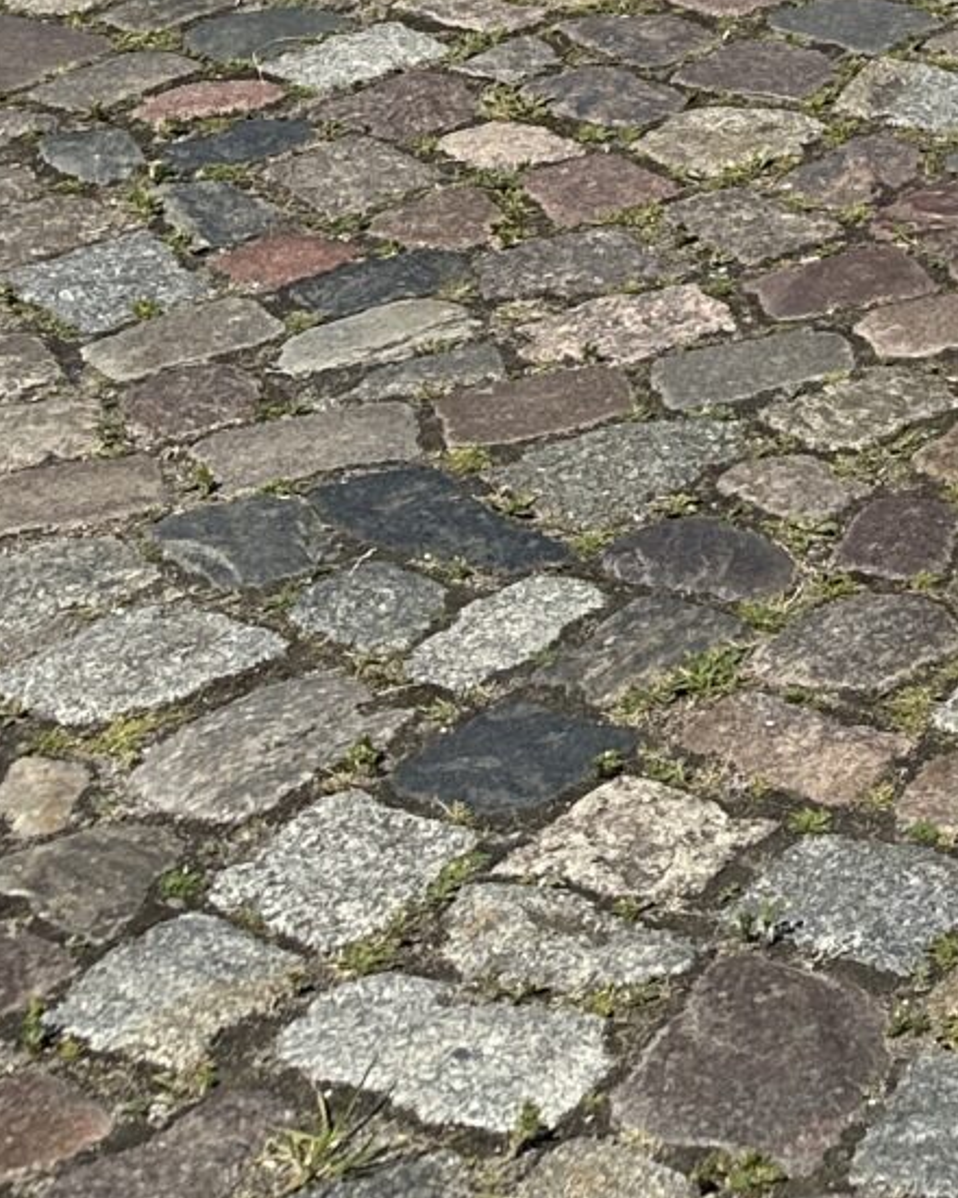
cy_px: -1065
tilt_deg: -3.5
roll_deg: -1.2
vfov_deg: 14.9
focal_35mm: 109
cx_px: 1589
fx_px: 3863
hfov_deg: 13.1
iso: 80
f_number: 1.78
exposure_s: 1/5525
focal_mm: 6.86
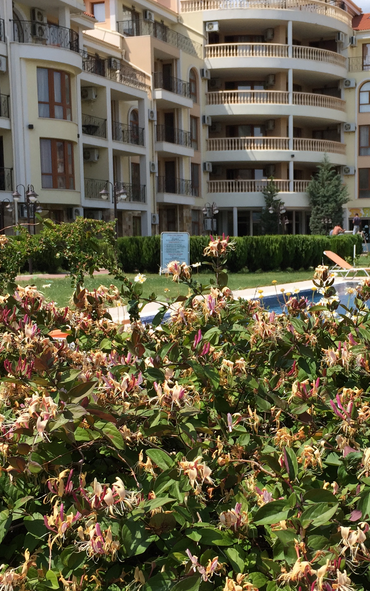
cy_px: 342
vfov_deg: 38.1
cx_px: 285
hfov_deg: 24.1
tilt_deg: -6.6
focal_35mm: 53
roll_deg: +0.5
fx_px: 855
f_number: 2.2
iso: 32
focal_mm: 4.15
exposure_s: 1/1883
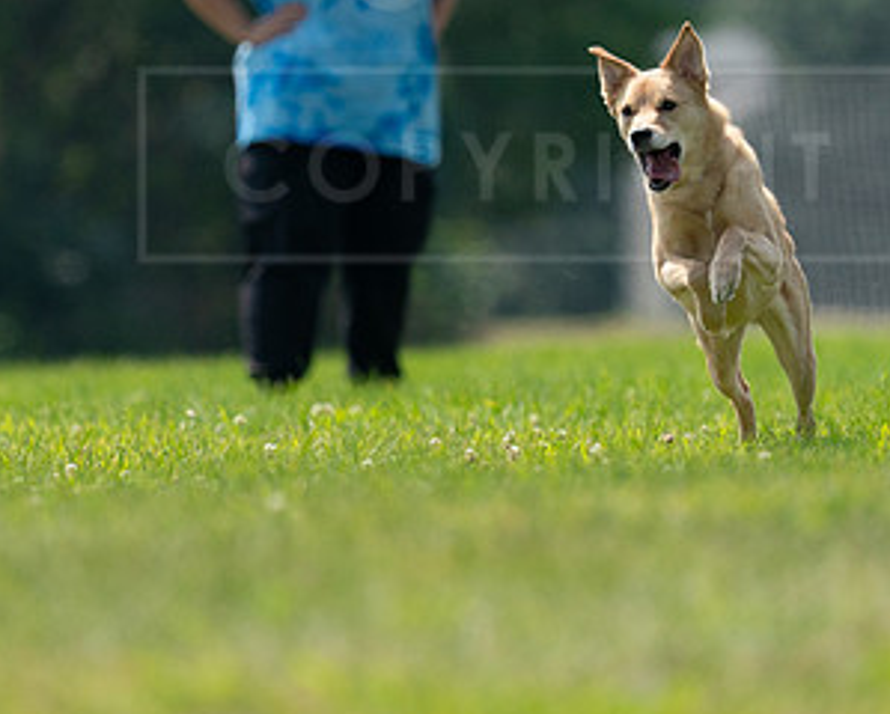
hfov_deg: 2.3
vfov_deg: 1.8
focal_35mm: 842
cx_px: 423
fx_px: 22208
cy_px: 216
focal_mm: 463
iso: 1250
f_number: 6.3
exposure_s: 1/4000
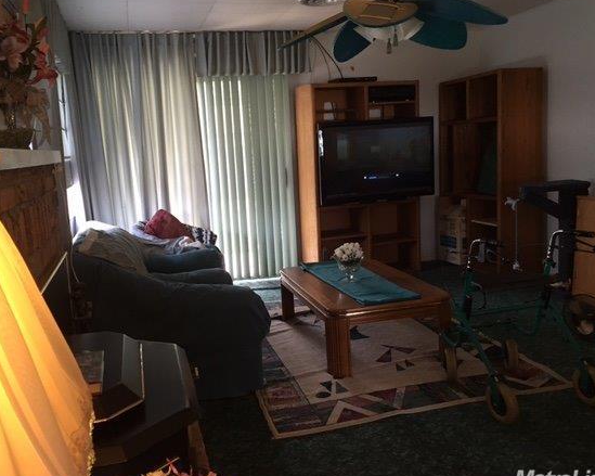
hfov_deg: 54.2
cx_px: 275
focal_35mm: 33
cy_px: 231
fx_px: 581
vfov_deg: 44.5
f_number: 2.2
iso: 80
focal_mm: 4.15
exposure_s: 1/15
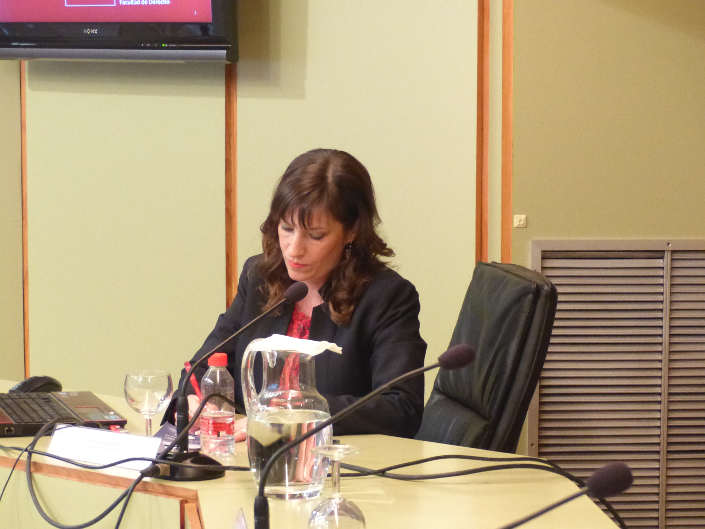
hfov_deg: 17.3
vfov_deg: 13.0
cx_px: 352
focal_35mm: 114
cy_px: 264
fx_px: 2322
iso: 800
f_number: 2.8
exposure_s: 1/40
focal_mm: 20.5
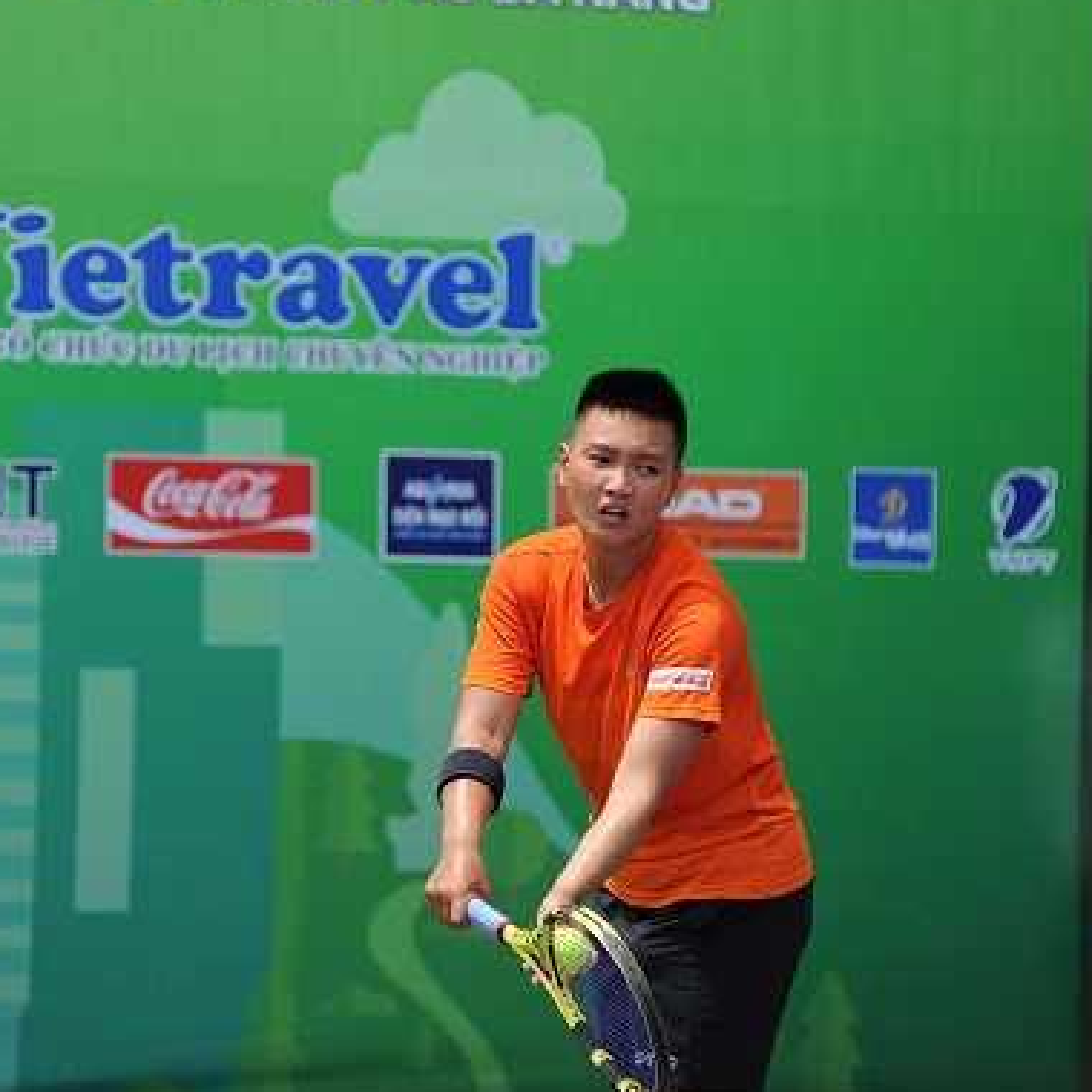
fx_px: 9565
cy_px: 533
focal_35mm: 268
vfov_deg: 6.5
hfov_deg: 6.5
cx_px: 368
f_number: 4
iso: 400
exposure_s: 1/3200
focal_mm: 200
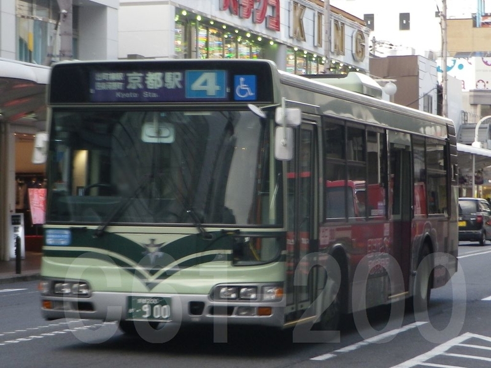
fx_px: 865
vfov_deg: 24.0
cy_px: 184
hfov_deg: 31.7
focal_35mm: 61
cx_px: 246
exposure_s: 1/80
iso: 80
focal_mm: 10.9
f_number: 4.6
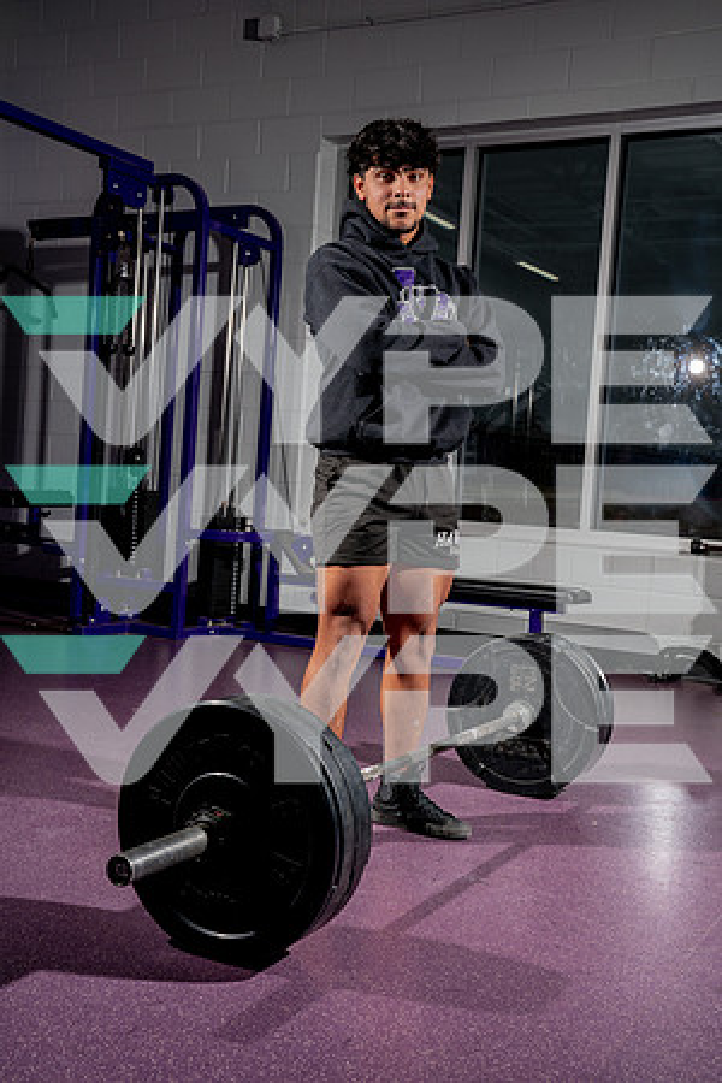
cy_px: 542
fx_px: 1233
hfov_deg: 32.6
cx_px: 361
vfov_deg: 47.4
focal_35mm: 41
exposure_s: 1/250
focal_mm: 41
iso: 100
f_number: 8
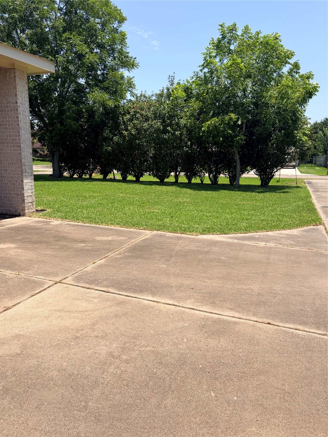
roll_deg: +0.3
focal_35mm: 26
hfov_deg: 53.1
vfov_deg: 67.3
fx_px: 328
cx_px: 164
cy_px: 218
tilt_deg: -10.7
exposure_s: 1/4950
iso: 50
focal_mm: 5.96
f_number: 1.6
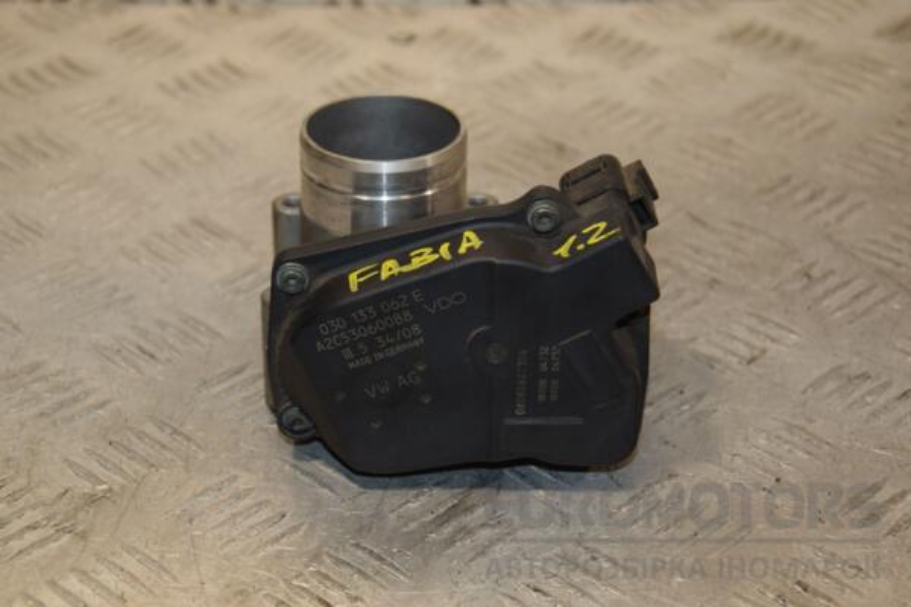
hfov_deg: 23.4
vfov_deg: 15.7
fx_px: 2201
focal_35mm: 87
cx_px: 456
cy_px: 304
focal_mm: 58
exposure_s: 1/200
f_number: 6.3
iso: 800
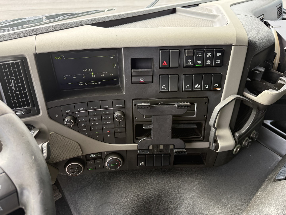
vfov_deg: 56.8
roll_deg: -2.0
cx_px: 143
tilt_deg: -39.1
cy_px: 108
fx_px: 198
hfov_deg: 71.6
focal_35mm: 24
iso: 200
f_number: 1.78
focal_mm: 6.76
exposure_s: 1/226
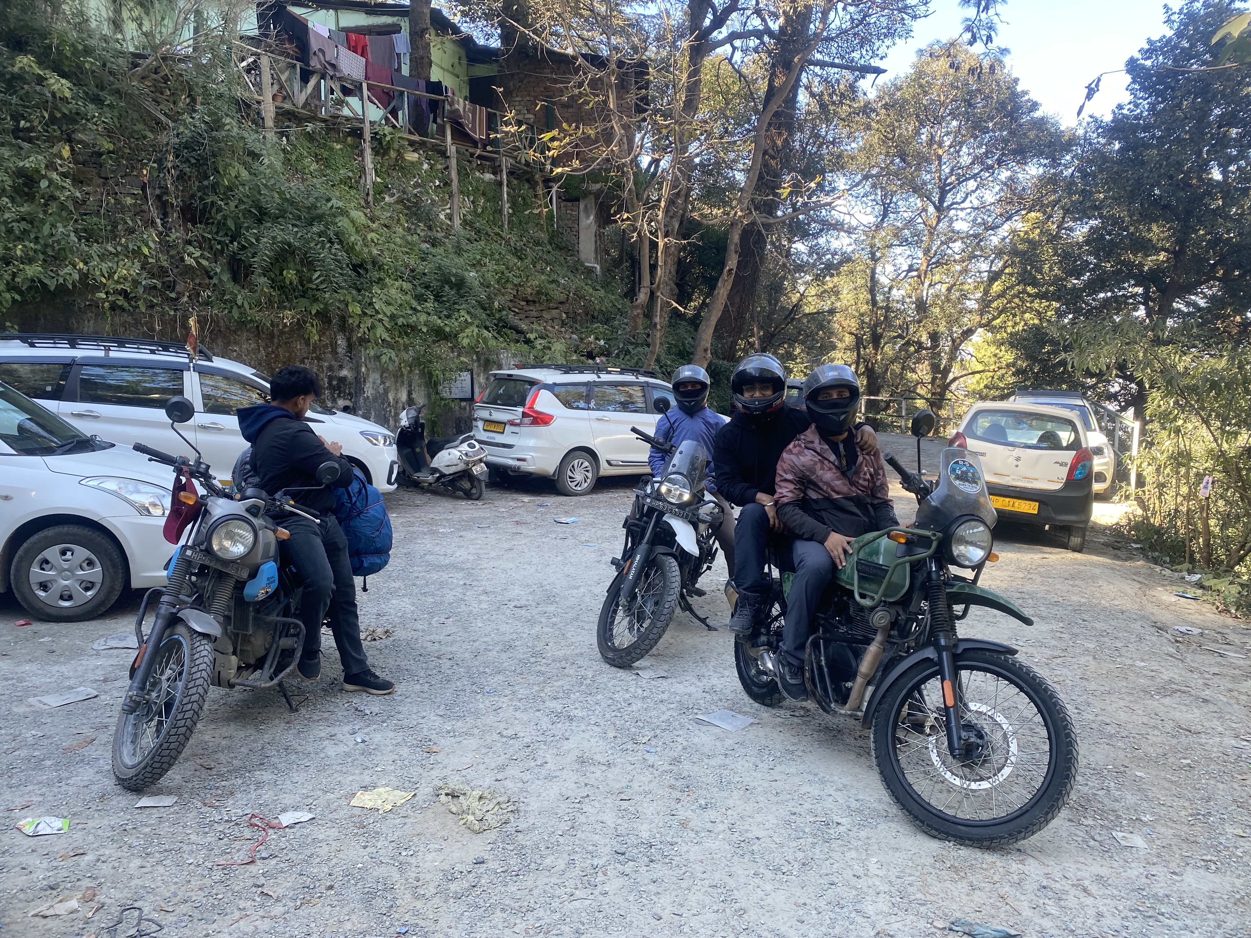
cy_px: 469
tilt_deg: -5.1
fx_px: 940
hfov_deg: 67.3
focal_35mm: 26
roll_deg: -0.2
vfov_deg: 53.1
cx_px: 626
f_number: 1.8
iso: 40
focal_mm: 4.25
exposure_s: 1/122
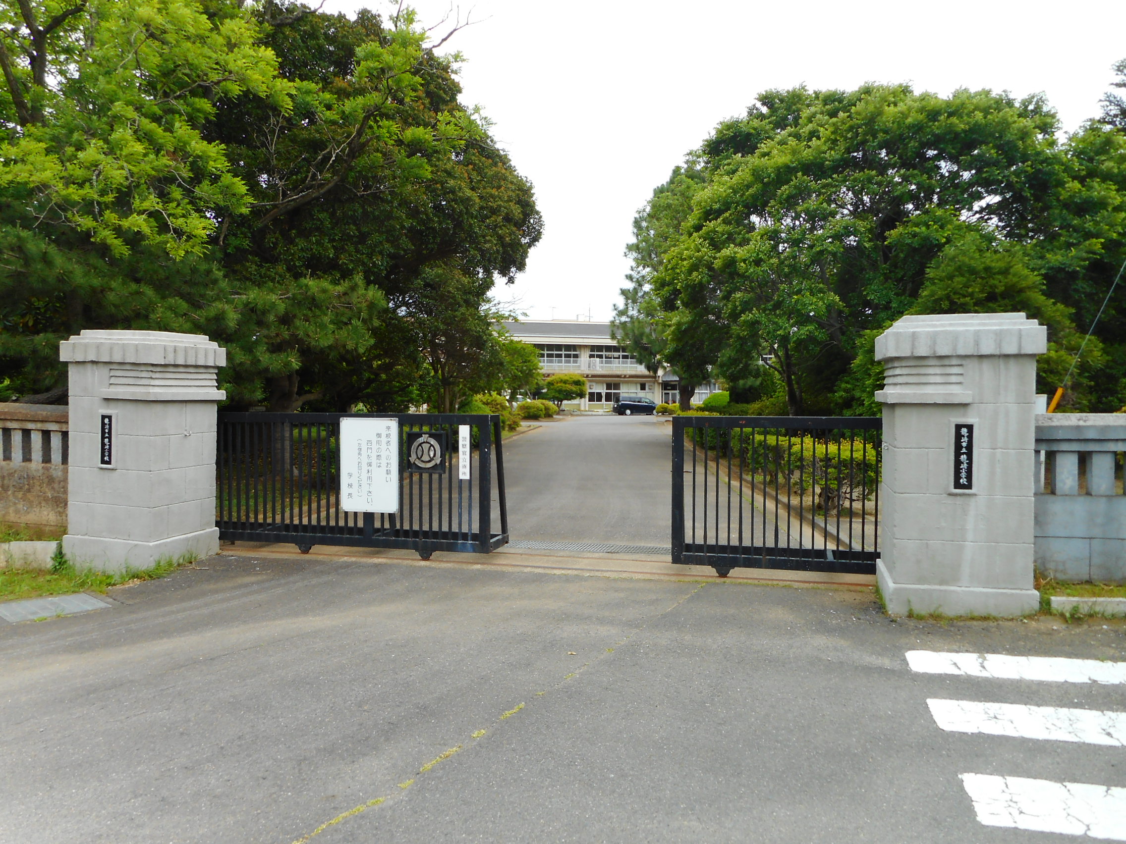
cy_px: 422
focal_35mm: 25
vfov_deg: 54.9
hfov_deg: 69.4
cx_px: 563
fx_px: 813
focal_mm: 4.5
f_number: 3.7
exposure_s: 1/200
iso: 80
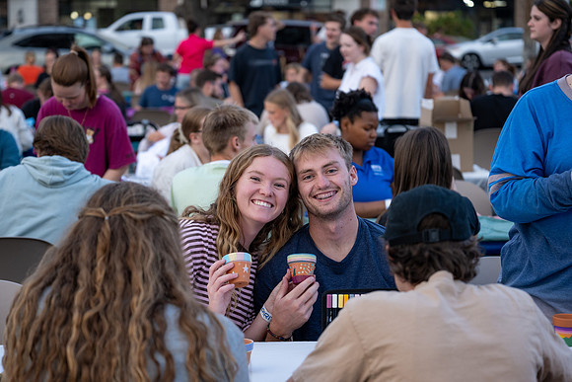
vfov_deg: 15.5
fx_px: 1402
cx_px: 283
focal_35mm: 88
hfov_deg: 23.1
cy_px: 230
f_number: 3.2
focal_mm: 70
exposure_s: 1/250
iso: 250
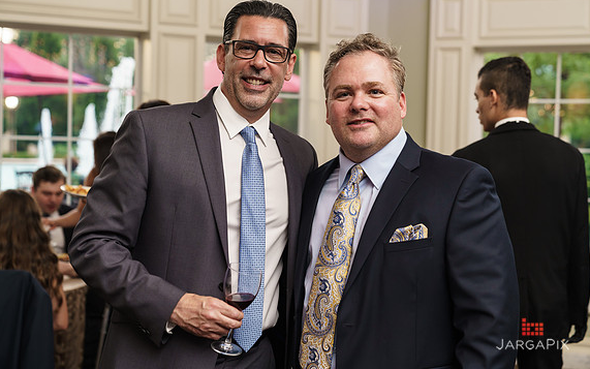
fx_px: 933
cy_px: 172
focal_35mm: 58
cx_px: 296
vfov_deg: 22.4
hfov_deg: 35.1
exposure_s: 1/160
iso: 640
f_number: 3.2
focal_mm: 56
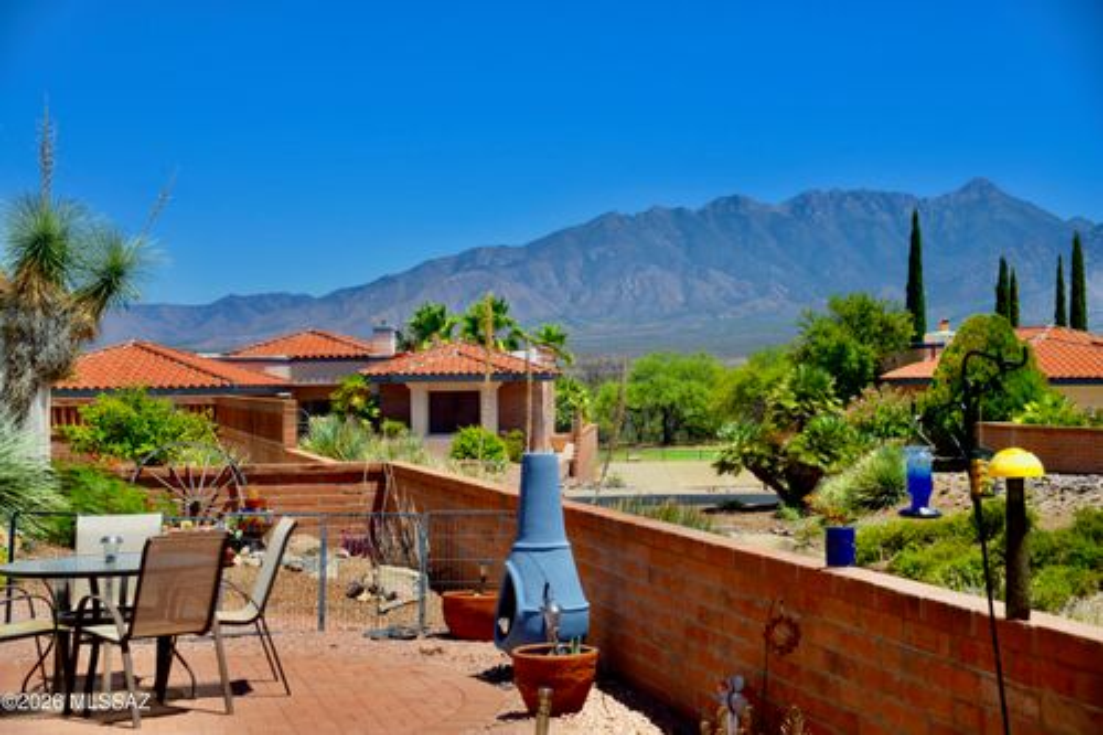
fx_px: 1899
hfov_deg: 32.4
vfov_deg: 21.9
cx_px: 552
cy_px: 368
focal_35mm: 62
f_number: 10
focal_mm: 62
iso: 125
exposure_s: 1/250
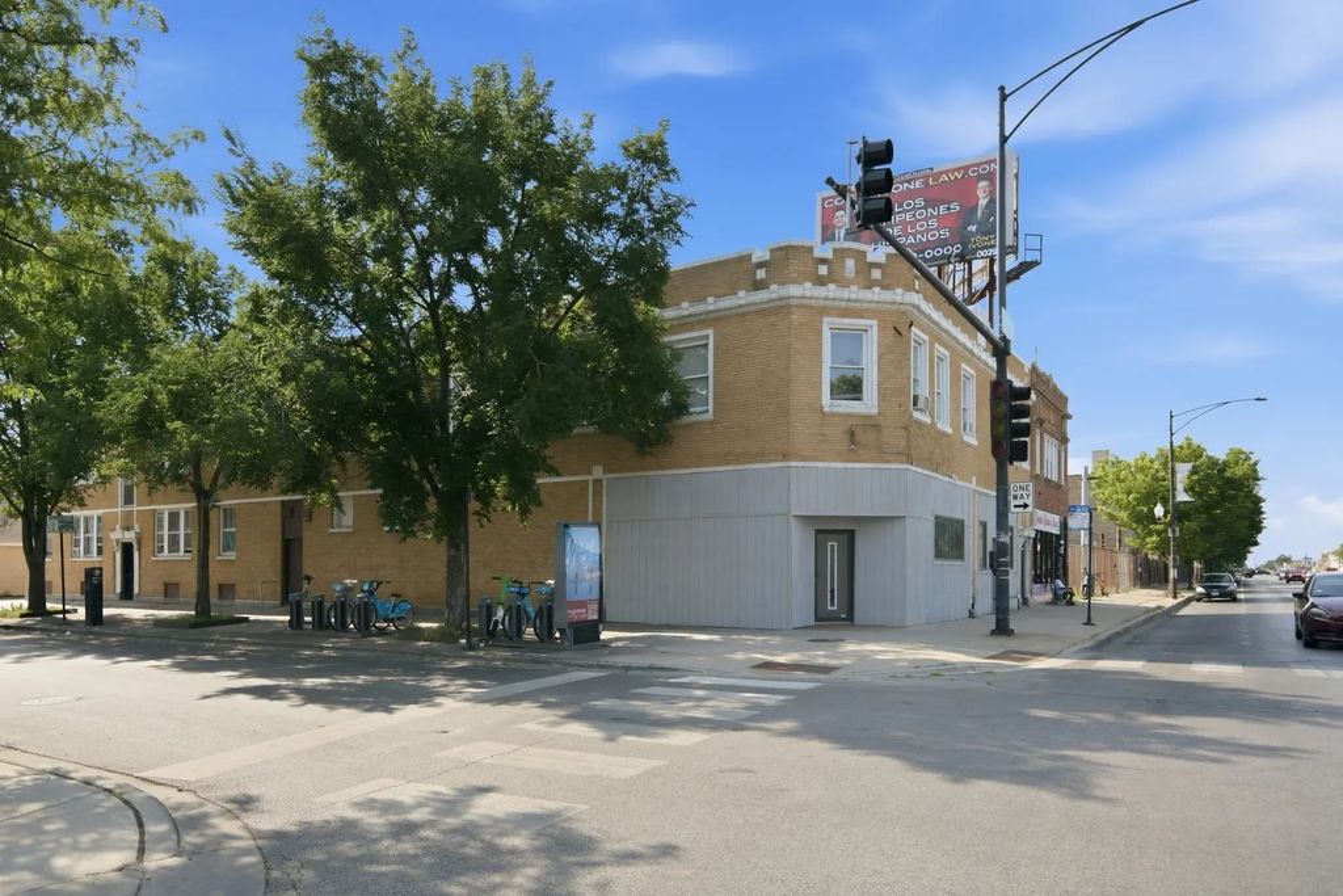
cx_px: 672
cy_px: 448
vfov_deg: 57.2
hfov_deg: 78.6
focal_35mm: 22
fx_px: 821
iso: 100
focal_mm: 22
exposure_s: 1/125
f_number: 8
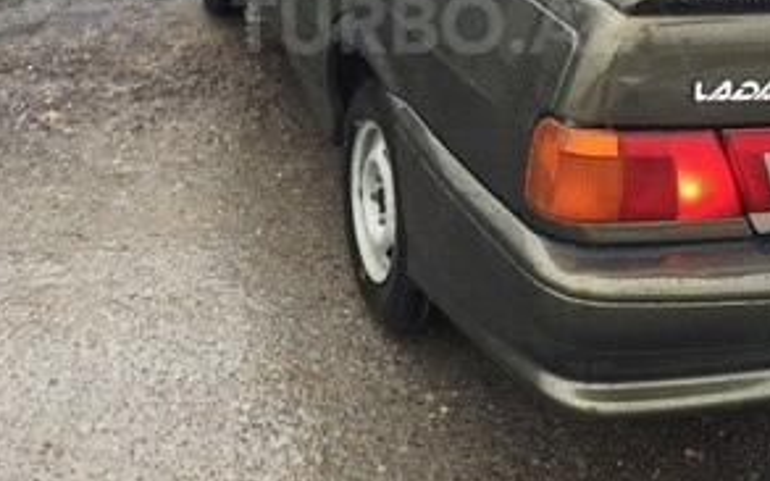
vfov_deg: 24.0
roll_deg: -2.8
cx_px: 434
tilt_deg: -11.2
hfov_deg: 38.8
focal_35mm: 52
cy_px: 24
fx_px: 1091
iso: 32
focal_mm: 4.15
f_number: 2.2
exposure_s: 1/100
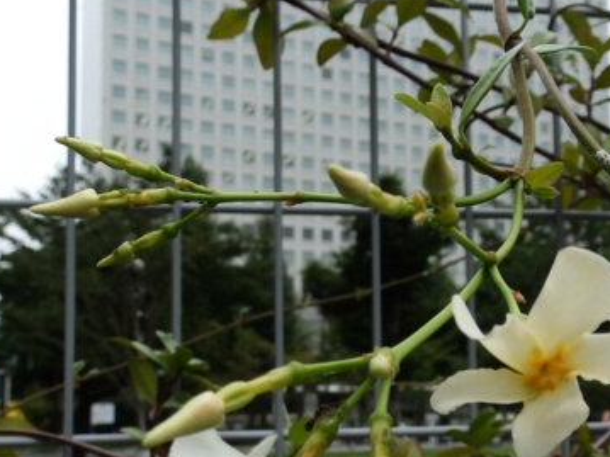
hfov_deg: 38.2
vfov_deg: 29.3
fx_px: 863
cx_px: 440
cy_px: 328
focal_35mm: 49
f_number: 3.4
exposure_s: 1/100
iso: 80
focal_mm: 4
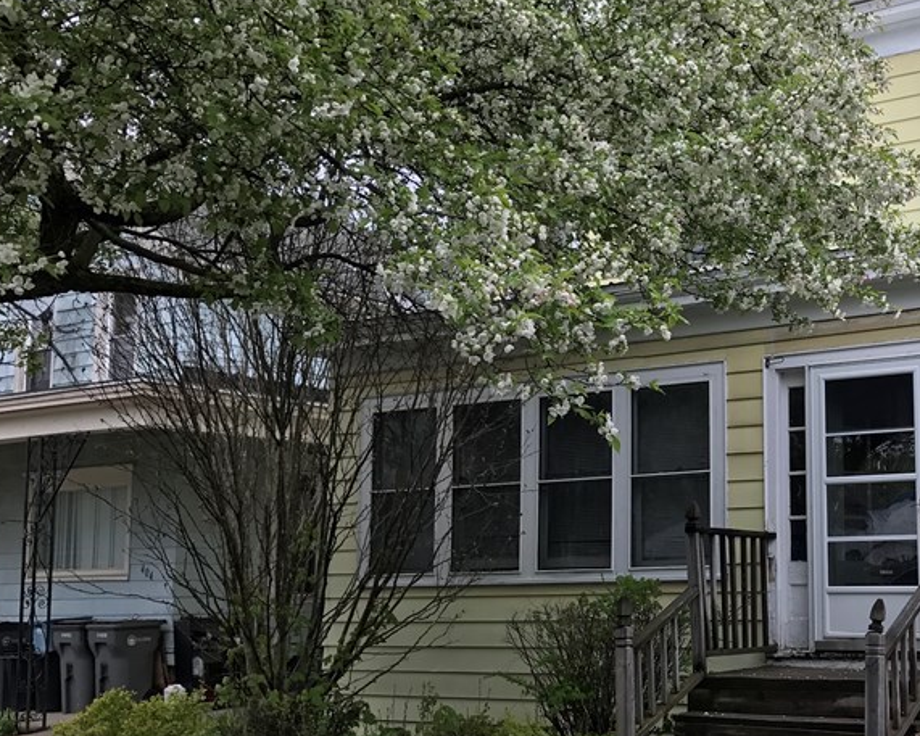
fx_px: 1334
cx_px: 775
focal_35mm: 49
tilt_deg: +5.2
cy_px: 444
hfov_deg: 36.3
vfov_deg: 30.8
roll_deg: +0.7
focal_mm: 3.99
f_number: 1.8
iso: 20
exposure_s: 1/465
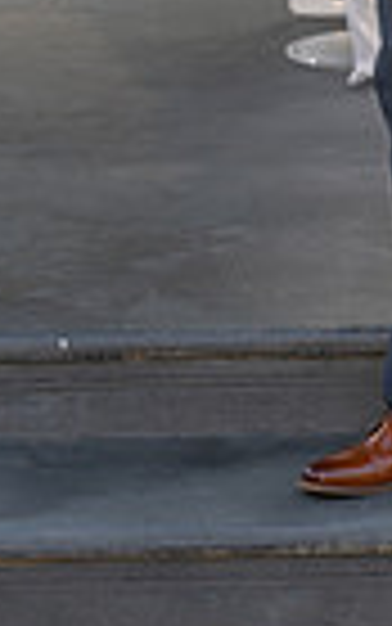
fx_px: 3944
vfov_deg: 8.9
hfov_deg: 5.7
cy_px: -212
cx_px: 496
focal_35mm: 231
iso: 200
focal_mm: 70
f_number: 5
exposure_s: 1/160
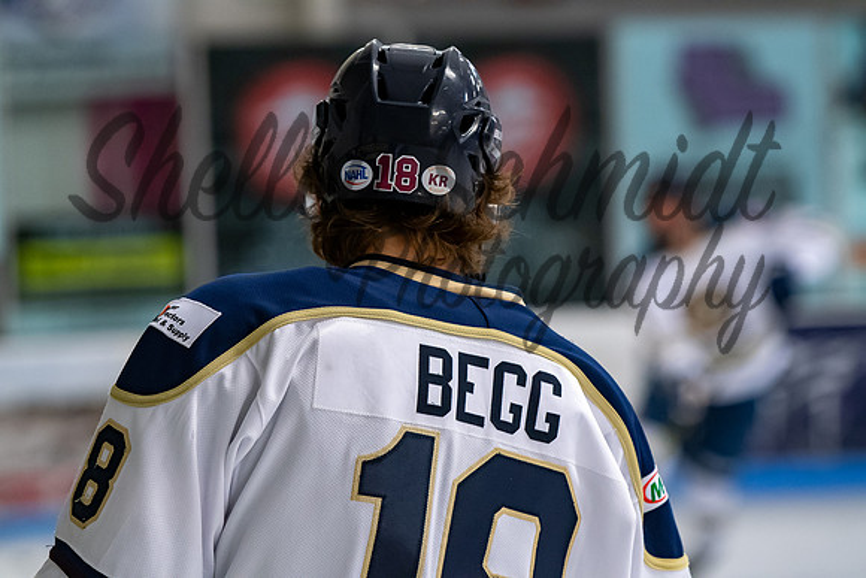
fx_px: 5414
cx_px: 433
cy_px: 289
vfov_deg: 6.1
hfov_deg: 9.1
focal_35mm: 225
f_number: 3.2
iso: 2000
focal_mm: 150
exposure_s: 1/800
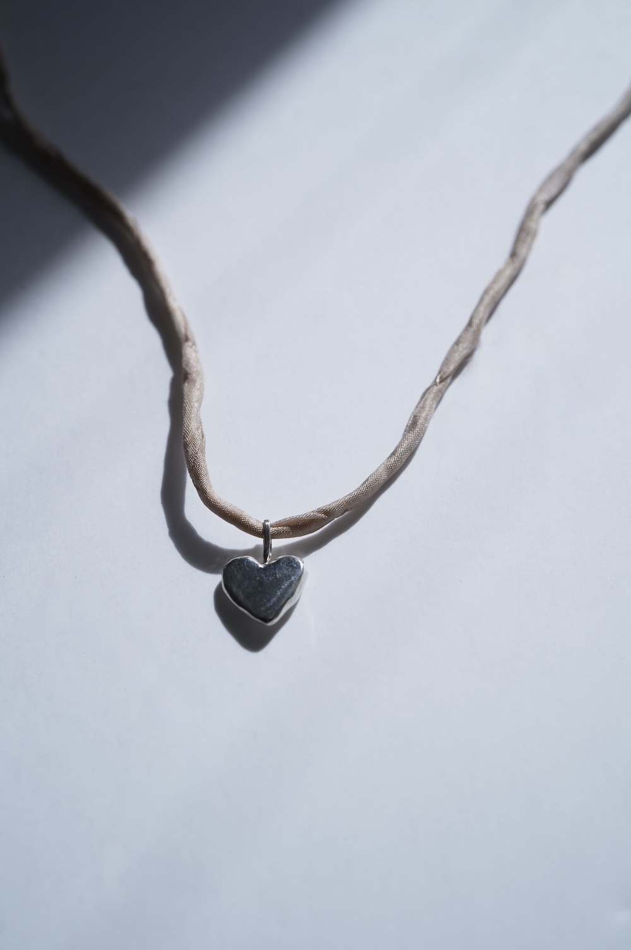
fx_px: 1317
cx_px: 316
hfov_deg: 26.9
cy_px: 475
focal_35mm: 50
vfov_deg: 39.6
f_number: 5.6
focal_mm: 50
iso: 64
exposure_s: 1/400
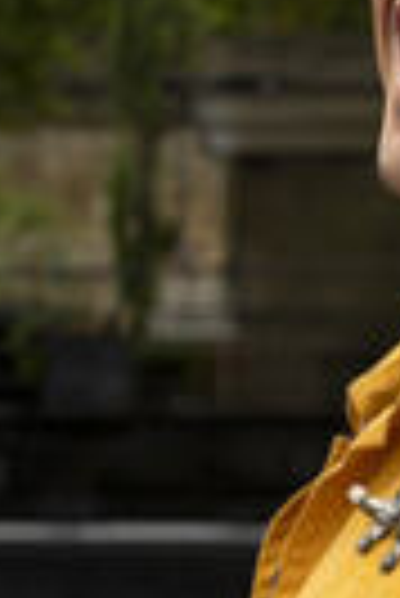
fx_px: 2460
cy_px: 571
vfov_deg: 13.7
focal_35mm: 148
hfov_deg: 9.2
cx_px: 440
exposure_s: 1/125
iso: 125
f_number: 3.2
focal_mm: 28
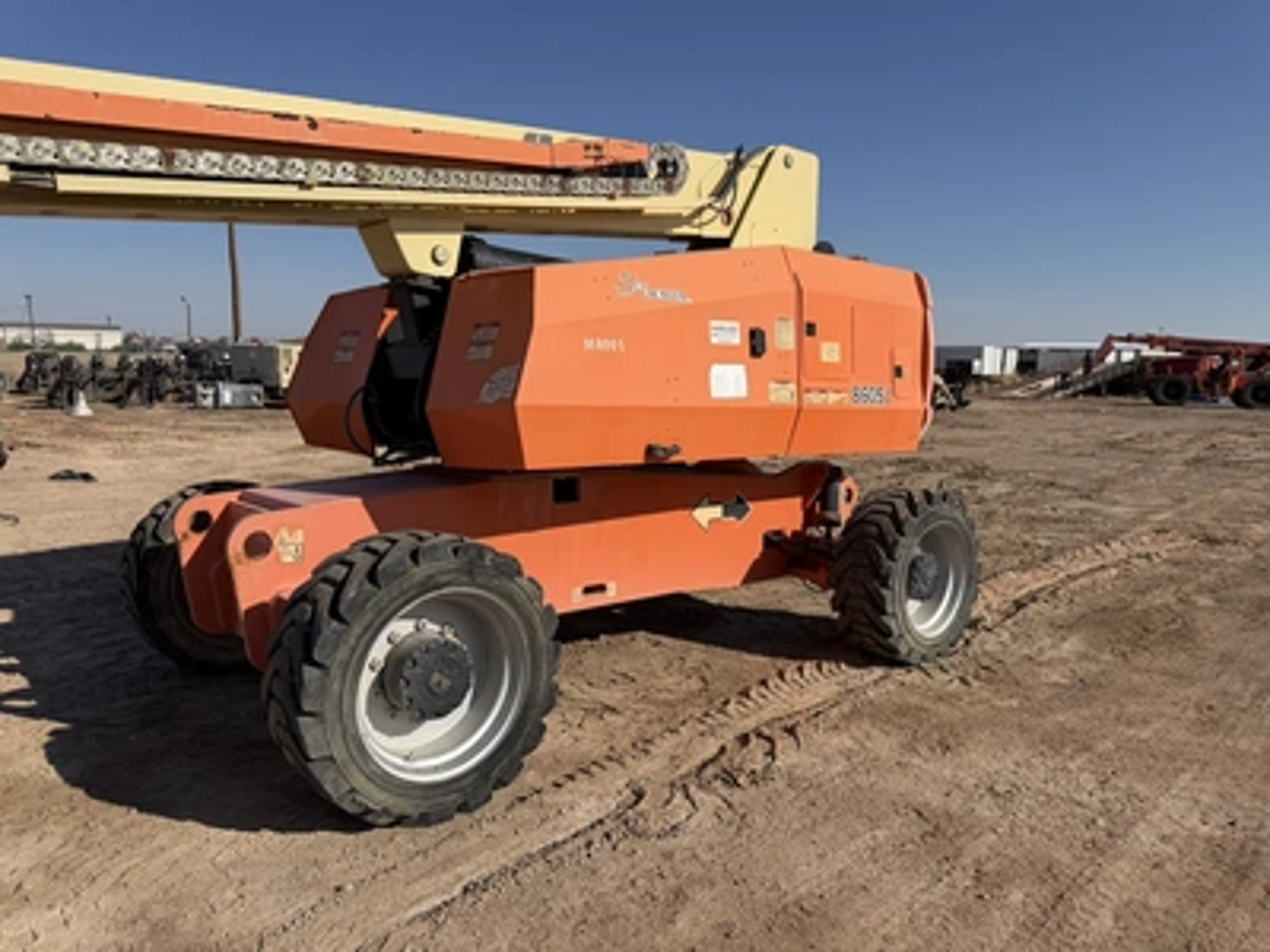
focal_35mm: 24
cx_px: 635
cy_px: 476
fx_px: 881
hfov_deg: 71.6
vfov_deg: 56.8
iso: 80
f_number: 1.78
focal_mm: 6.76
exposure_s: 1/7353
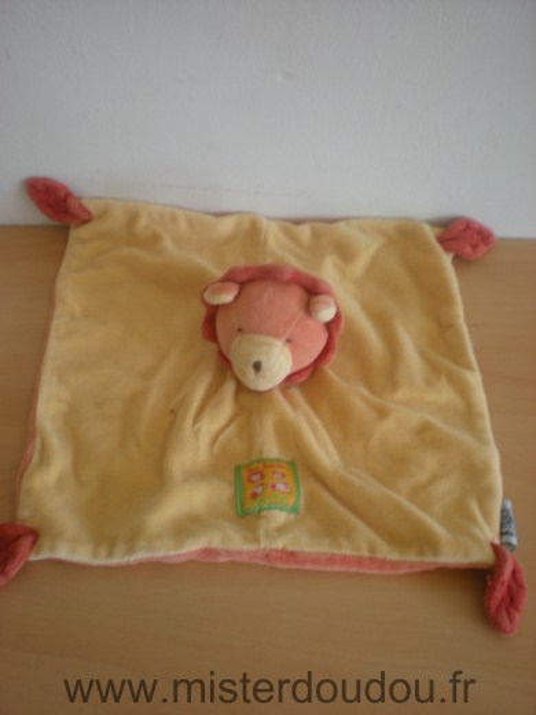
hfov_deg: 37.7
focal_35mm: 38
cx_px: 268
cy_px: 358
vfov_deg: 49.0
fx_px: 785
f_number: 3.1
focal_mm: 6.3
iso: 64
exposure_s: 1/15.2
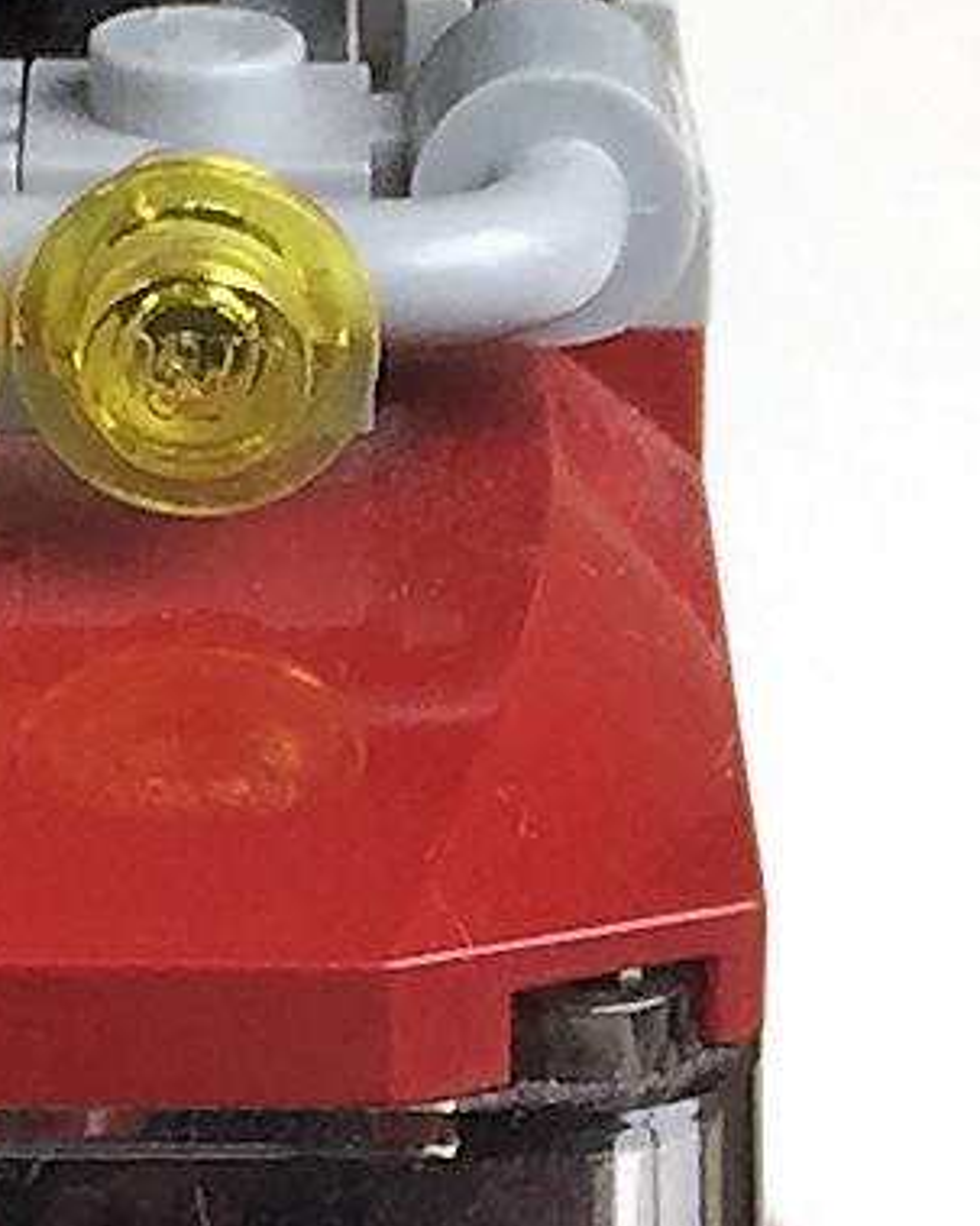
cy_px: 1433
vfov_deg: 7.9
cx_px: 1041
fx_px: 8850
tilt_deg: -25.2
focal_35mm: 244
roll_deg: -3.3
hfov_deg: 6.3
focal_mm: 4.15
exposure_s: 1/100
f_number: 2.2
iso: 40
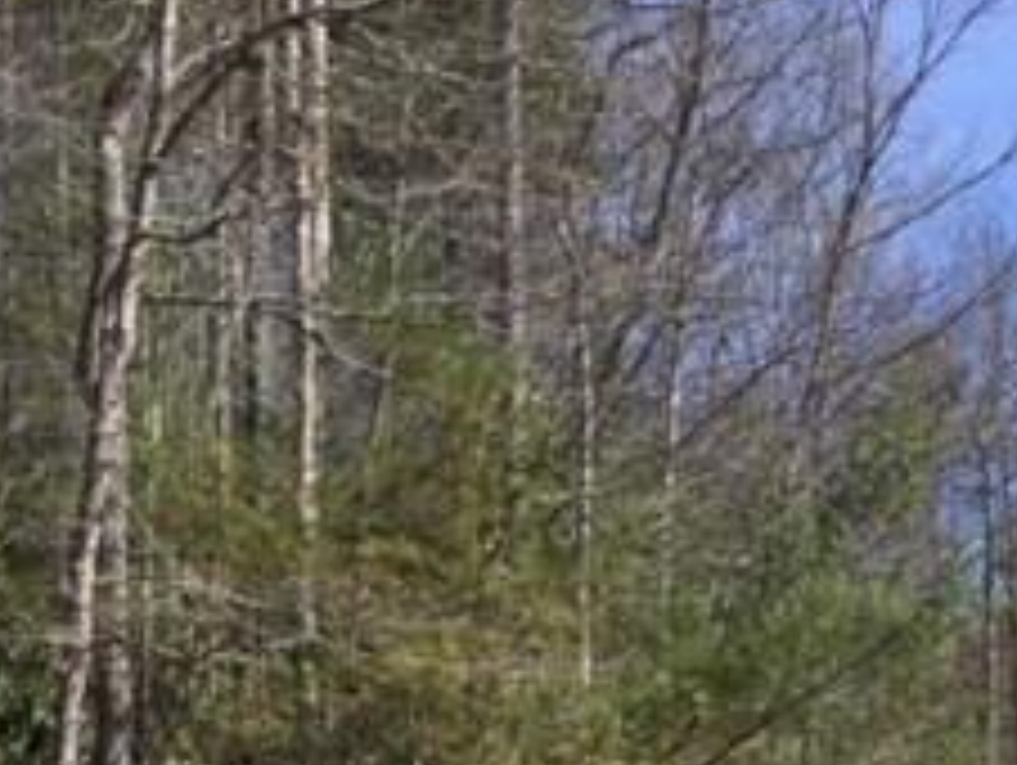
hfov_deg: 22.9
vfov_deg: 17.1
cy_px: 940
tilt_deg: +6.4
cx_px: 1017
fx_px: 2412
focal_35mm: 82
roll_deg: +1.6
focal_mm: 4.15
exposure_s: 1/1412
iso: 32
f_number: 2.2
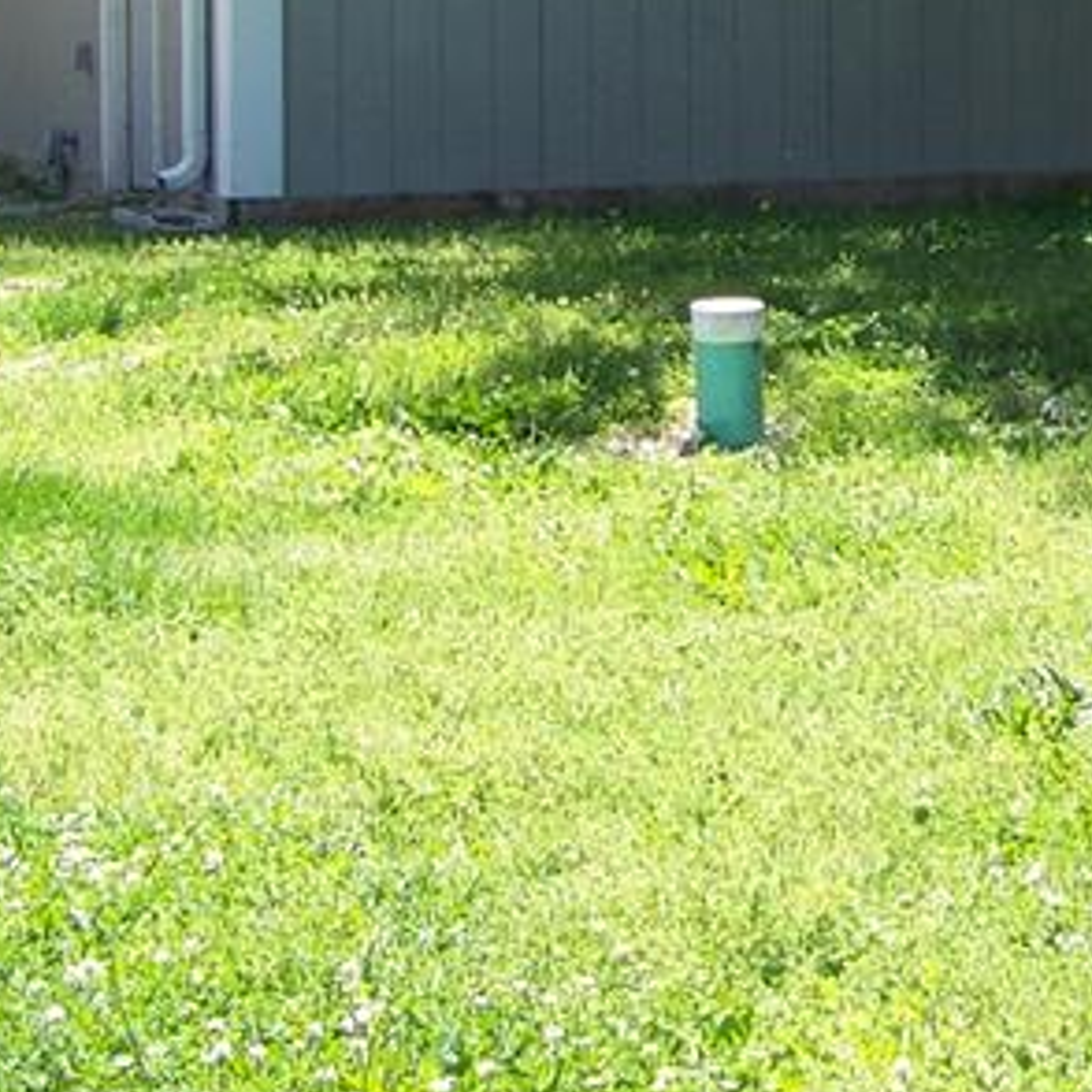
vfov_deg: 15.1
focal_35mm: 111
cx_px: 1073
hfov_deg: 15.4
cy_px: -227
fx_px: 3962
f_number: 2.8
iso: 64
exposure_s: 1/250
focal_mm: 5.85
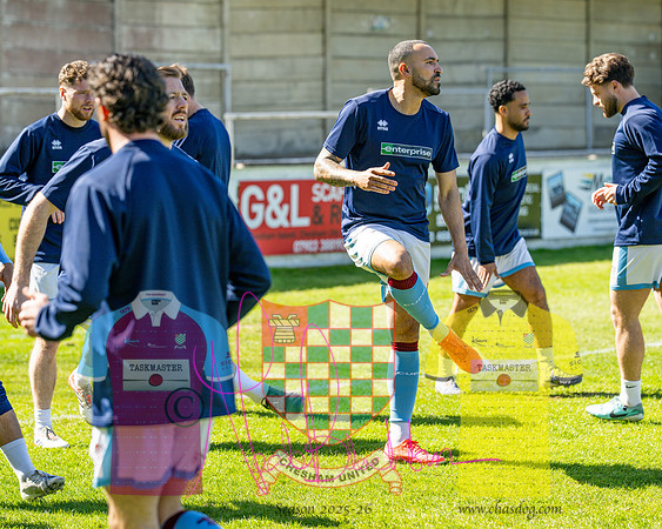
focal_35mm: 152
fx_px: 2979
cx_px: 338
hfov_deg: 12.7
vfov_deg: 10.1
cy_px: 264
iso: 200
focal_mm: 135
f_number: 4
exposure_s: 1/1250
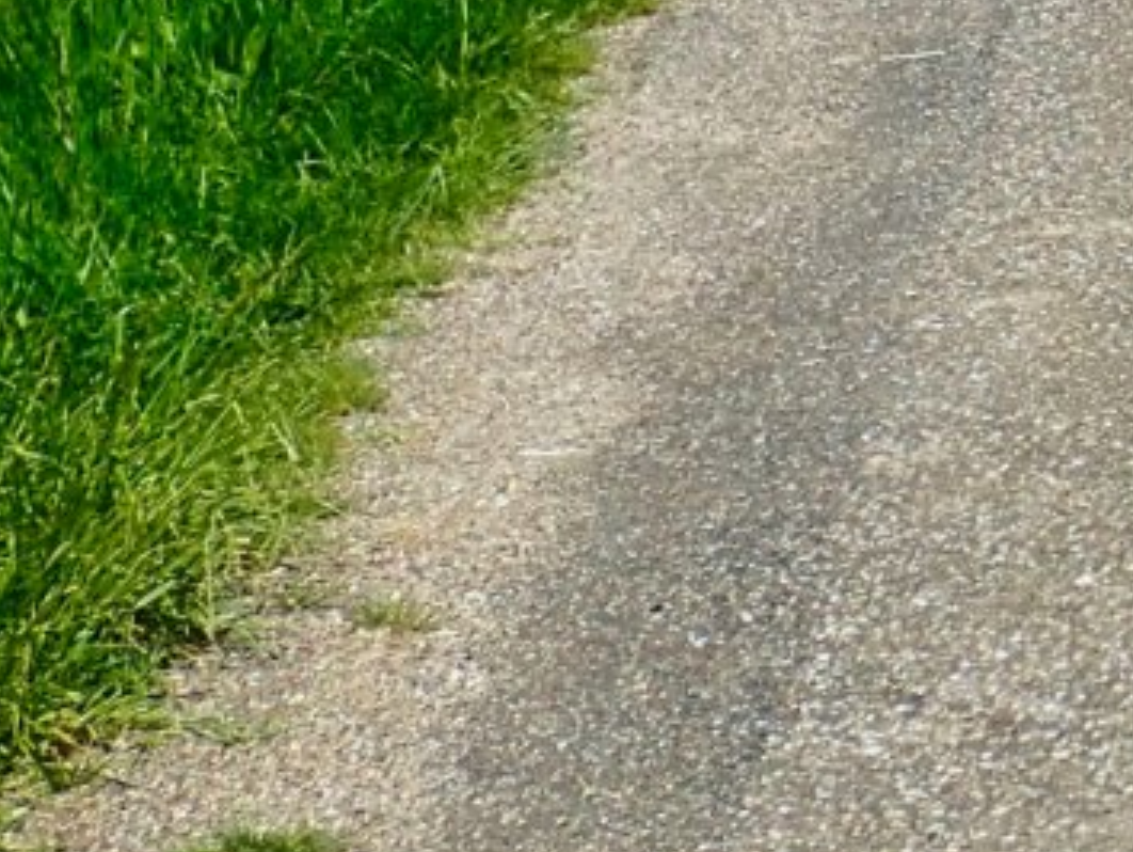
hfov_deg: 11.4
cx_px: 2196
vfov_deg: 8.8
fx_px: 5175
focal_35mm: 158
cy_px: -919
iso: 100
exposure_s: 1/1000
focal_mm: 6.42
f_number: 3.5
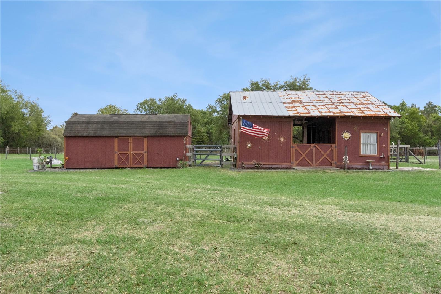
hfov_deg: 67.4
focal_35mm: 27
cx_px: 220
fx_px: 331
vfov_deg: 47.9
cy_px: 147
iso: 1600
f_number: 11
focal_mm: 18
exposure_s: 1/2000
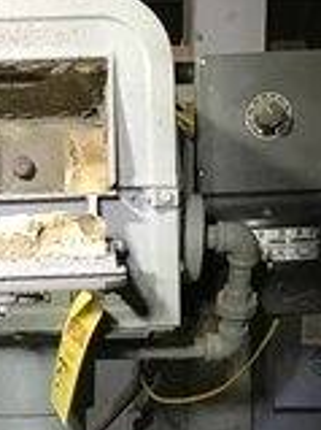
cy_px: 484
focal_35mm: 78
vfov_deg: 23.4
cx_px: 40
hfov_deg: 18.6
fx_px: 966
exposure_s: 1/24
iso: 200
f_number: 2.4
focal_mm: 3.3
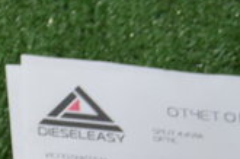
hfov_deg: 7.1
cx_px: -388
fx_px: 1796
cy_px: 486
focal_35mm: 270
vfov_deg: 4.8
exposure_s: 1/60
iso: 720
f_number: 4.5
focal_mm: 29
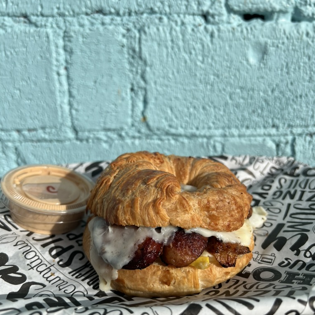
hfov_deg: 52.5
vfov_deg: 52.5
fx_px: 319
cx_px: 158
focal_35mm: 31
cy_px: 169
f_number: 1.5
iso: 50
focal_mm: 5.7
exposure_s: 1/8000
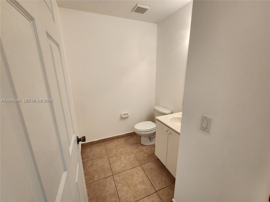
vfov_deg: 89.9
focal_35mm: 13
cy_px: 101
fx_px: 101
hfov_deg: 106.2
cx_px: 135
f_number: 2.2
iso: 160
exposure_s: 1/60
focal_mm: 2.2
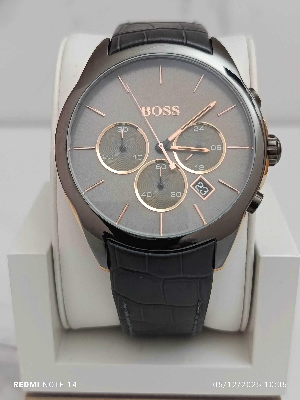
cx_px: 150
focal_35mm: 48
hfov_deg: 30.3
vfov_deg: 39.7
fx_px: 555
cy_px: 200
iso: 267
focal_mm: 5.24
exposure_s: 1/100
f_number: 1.7
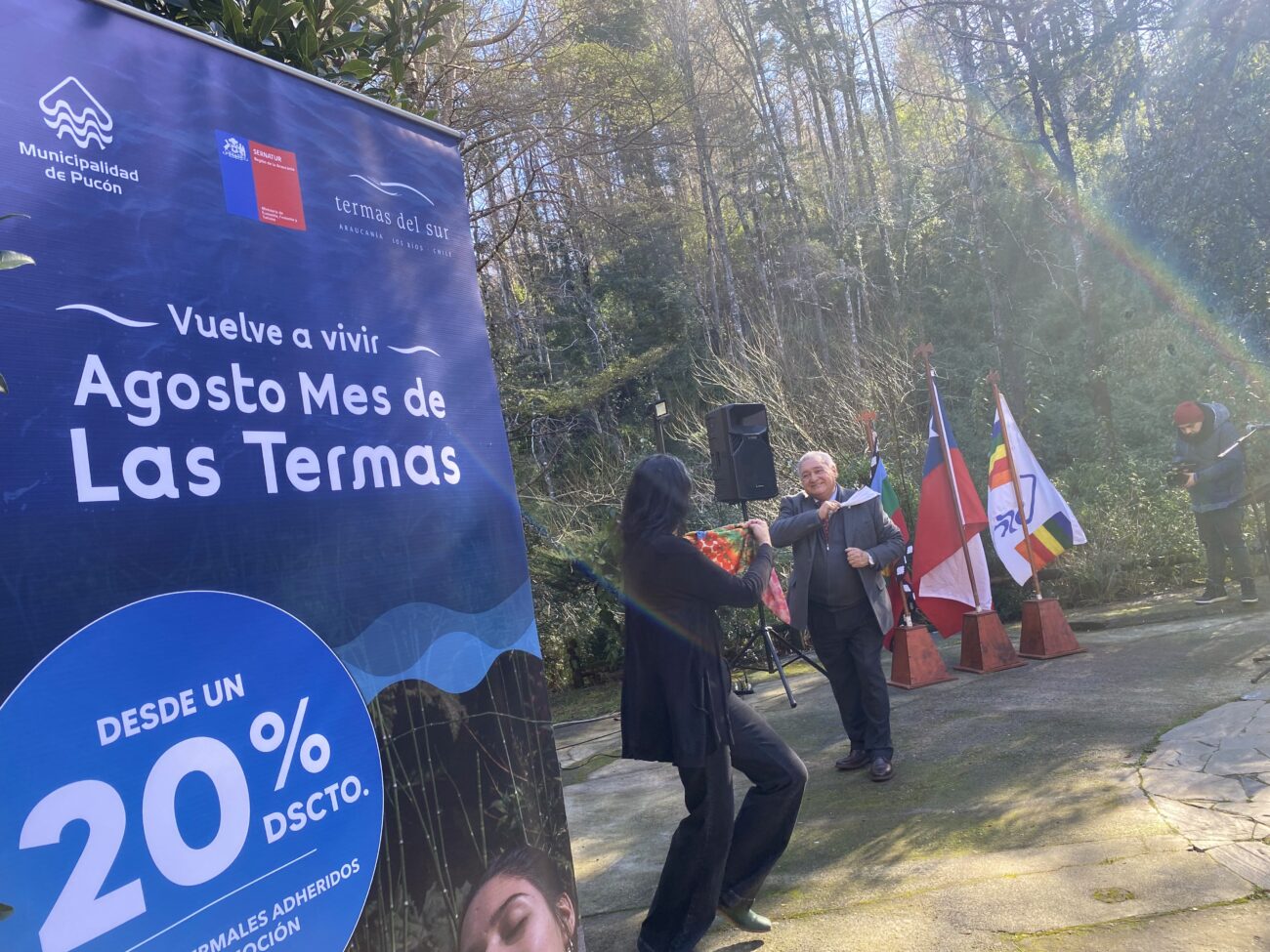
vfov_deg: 53.1
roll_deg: +9.2
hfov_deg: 67.3
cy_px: 476
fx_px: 954
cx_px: 635
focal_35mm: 26
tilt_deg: +2.2
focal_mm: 4.25
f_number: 1.8
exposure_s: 1/122
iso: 32
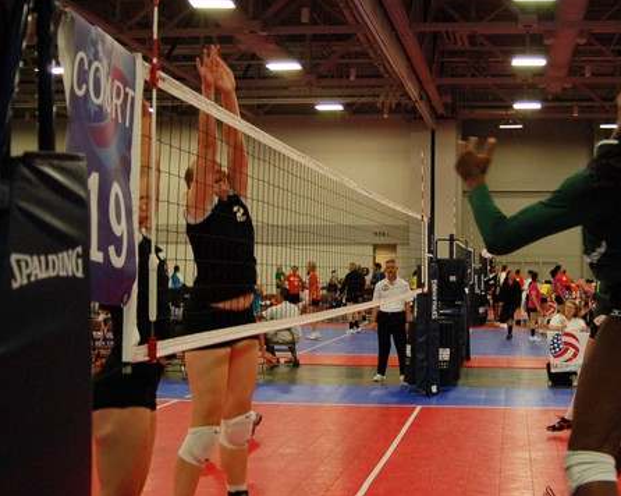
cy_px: 222
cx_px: 416
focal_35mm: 53
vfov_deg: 28.6
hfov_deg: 35.0
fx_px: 973
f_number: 3.3
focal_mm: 28
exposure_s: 1/250
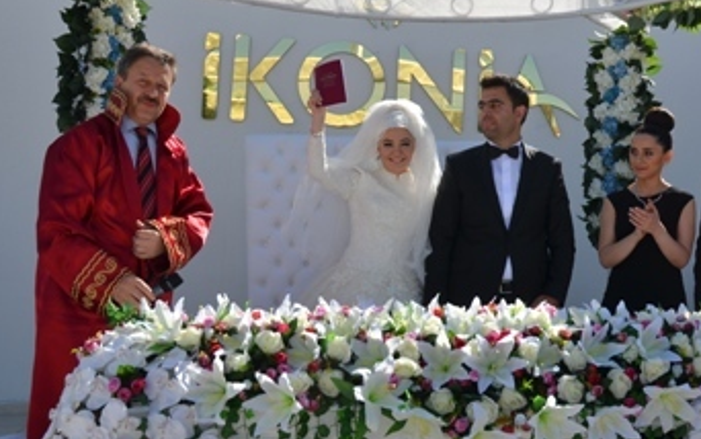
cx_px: 445
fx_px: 841
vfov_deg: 29.1
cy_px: 161
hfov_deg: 44.8
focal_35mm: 44
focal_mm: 22
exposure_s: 1/320
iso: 100
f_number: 9
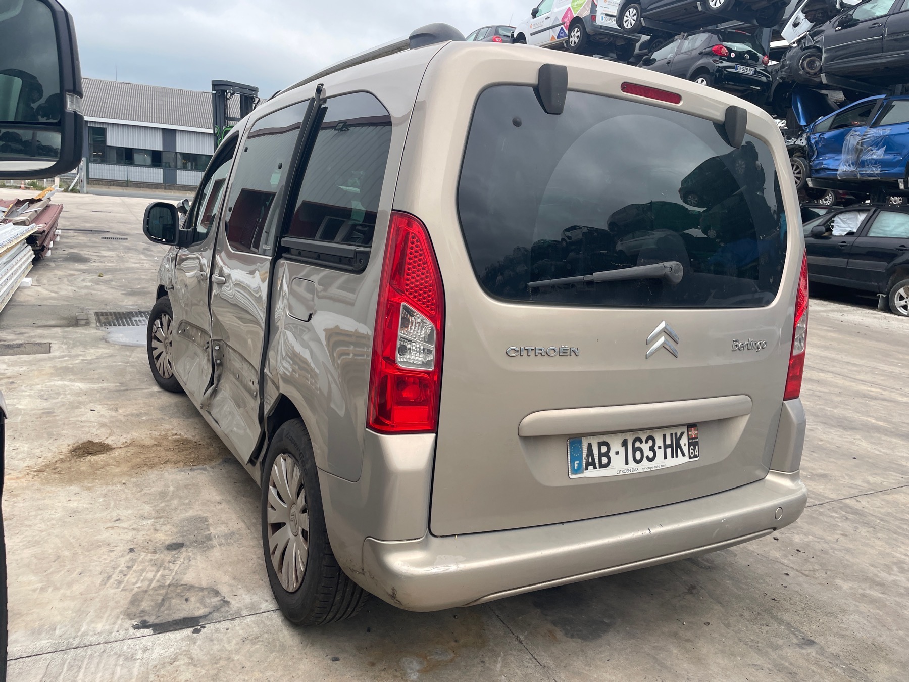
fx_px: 683
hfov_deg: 67.3
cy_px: 341
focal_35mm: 26
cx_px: 454
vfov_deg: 53.1
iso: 32
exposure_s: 1/1825
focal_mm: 4.2
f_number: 1.6
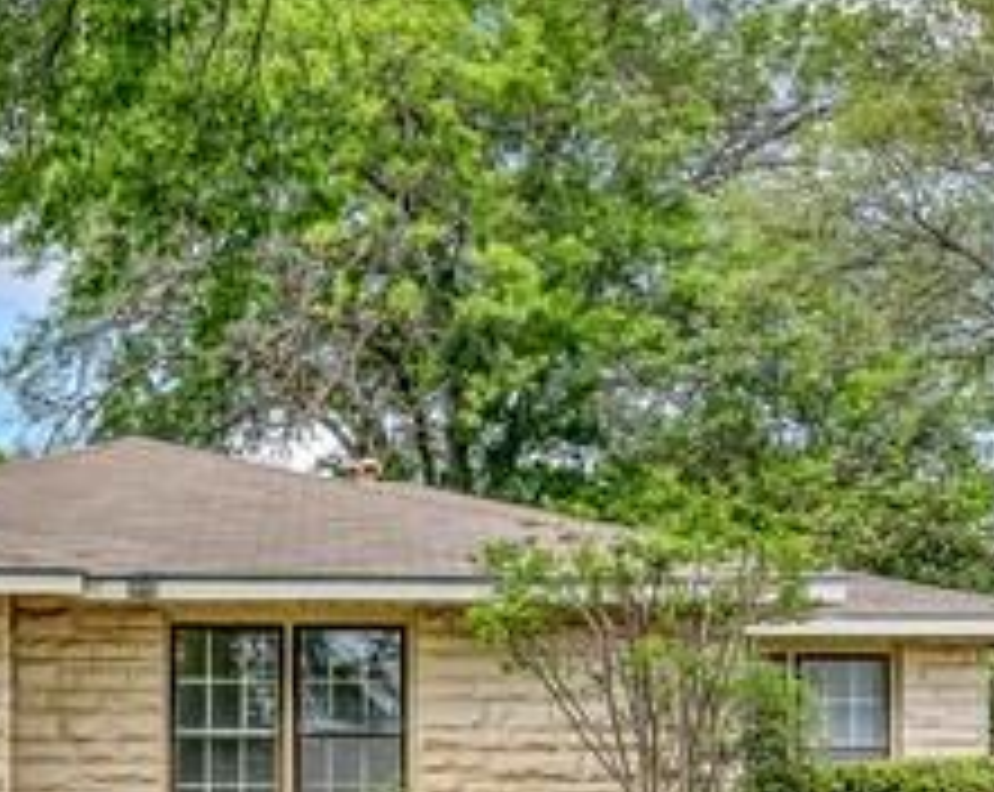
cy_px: 848
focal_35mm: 61
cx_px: 40
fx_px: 1791
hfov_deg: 29.3
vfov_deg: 23.5
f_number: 8
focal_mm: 14
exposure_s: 1/100
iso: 100
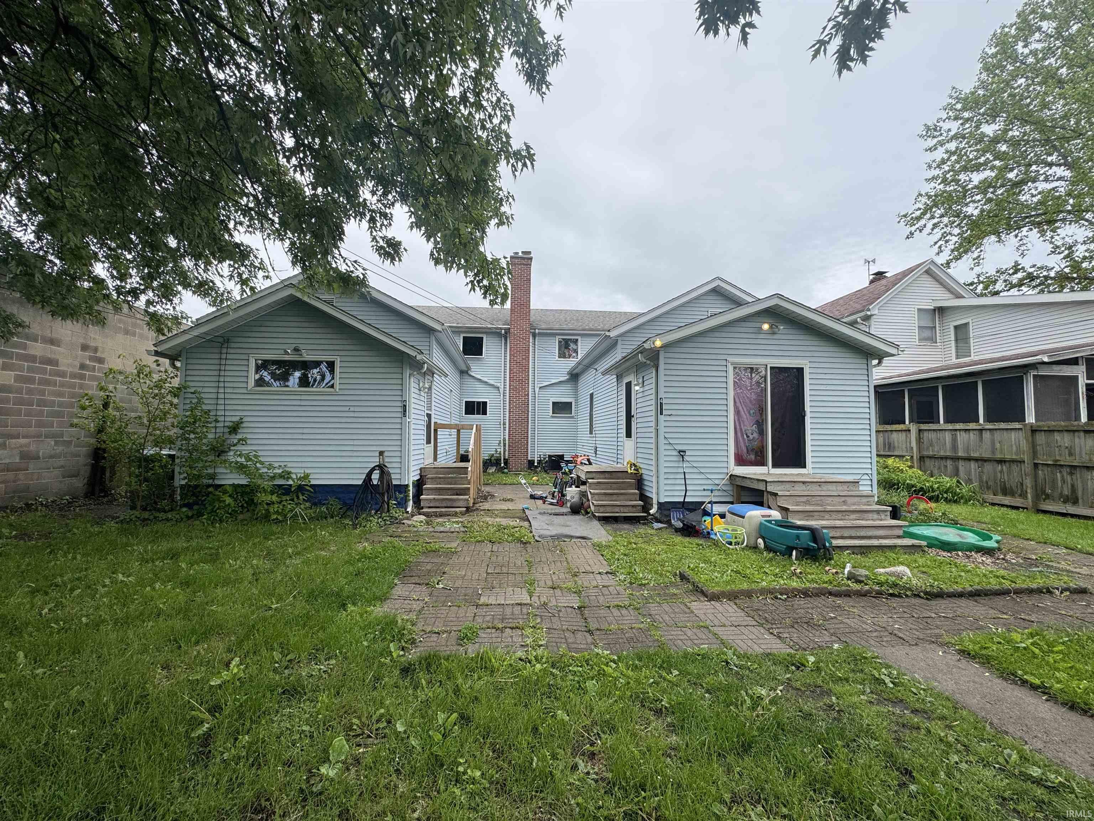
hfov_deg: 102.1
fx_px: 442
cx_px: 547
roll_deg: -0.7
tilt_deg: +2.5
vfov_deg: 85.7
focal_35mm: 14
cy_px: 410
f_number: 2.2
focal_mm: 2.22
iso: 50
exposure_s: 1/1094
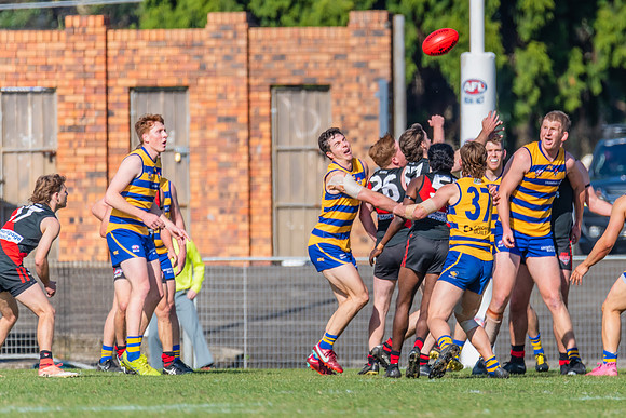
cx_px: 440
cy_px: 175
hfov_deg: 2.4
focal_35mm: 869
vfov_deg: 1.6
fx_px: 15109
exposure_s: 1/1600
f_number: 6.3
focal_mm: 600
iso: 500
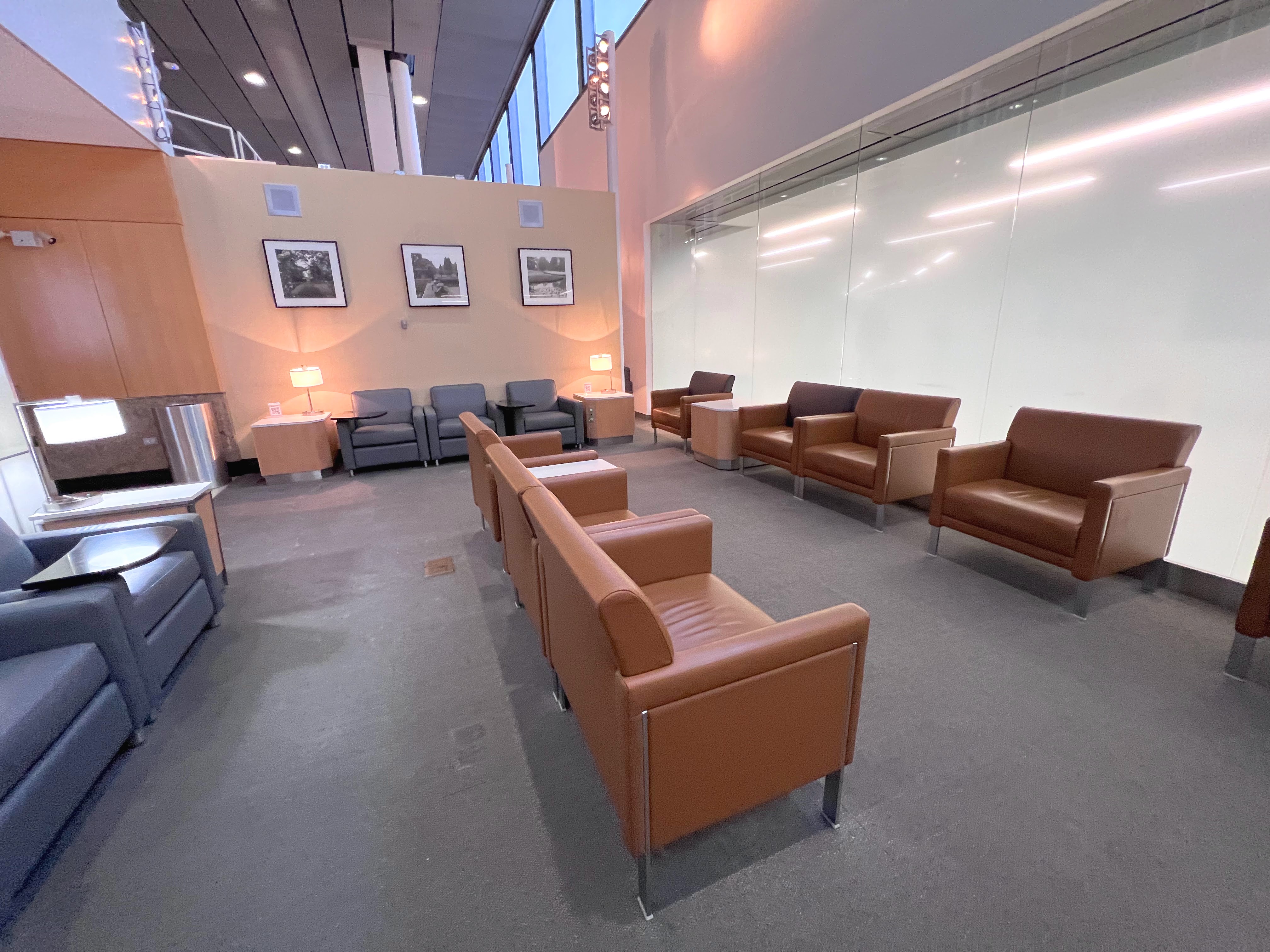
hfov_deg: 106.2
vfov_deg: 89.9
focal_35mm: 13
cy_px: 476
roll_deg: +0.0
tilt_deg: -14.2
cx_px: 635
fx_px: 477
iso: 320
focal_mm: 1.57
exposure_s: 1/60
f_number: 1.8
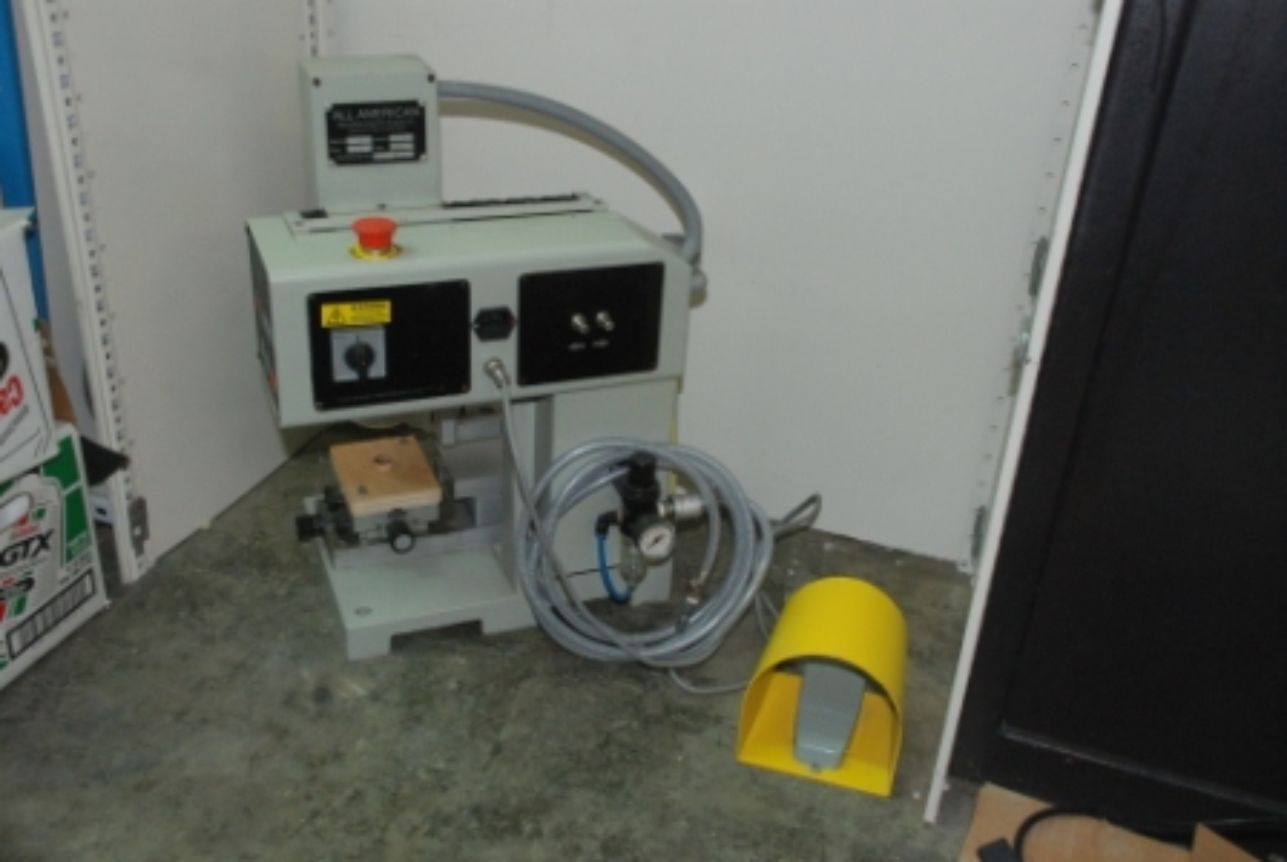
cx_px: 644
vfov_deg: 37.0
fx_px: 1289
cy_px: 431
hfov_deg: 53.1
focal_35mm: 36
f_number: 5.6
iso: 1250
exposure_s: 1/60
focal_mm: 24
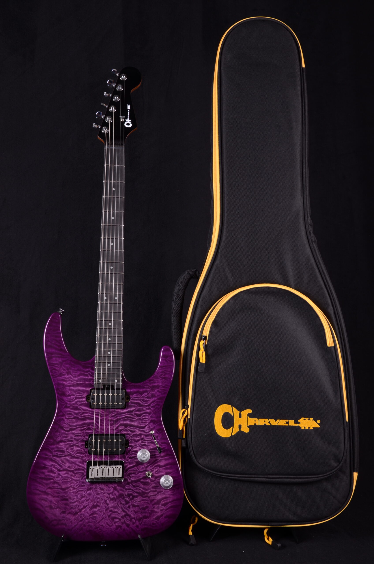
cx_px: 187
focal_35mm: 48
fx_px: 751
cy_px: 282
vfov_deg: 41.2
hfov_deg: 28.0
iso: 200
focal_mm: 32
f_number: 13
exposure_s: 1/200
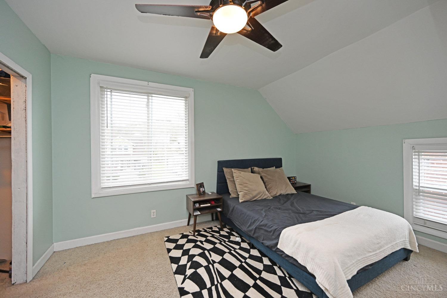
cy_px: 149
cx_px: 224
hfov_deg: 104.3
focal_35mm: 14
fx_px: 174
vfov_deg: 81.2
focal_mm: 14
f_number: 4
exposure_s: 1/60
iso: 320
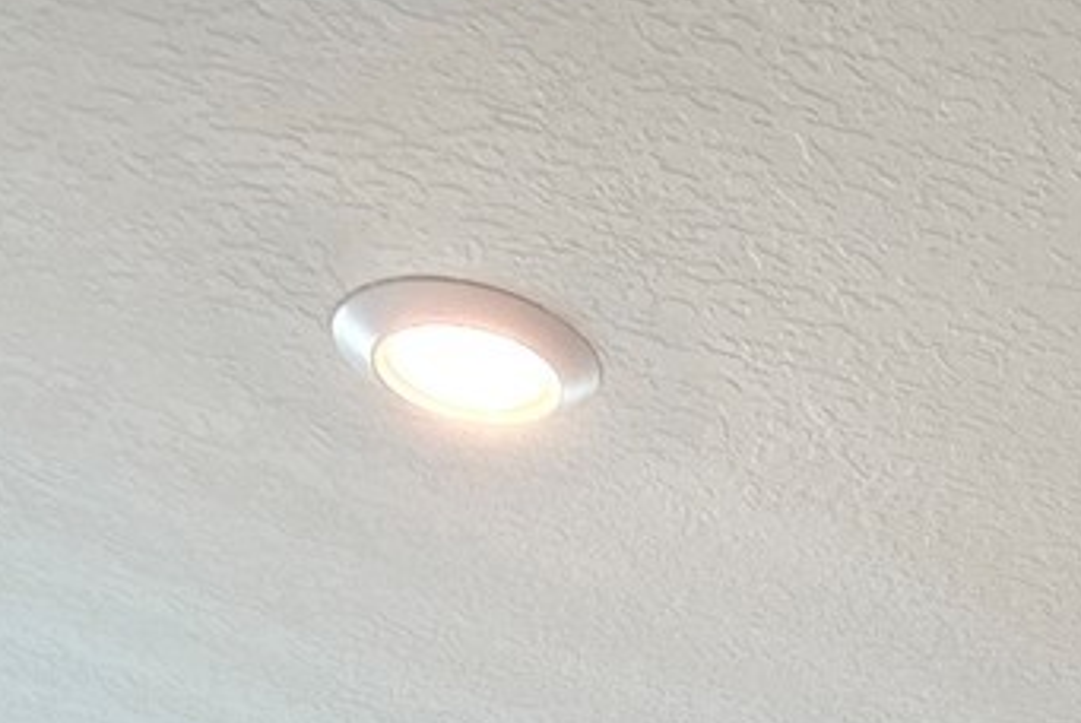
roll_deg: -0.2
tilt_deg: +1.1
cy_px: 1804
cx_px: 1553
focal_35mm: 117
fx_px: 3516
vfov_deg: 10.1
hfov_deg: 16.2
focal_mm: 6.76
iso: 160
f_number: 1.78
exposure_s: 1/234
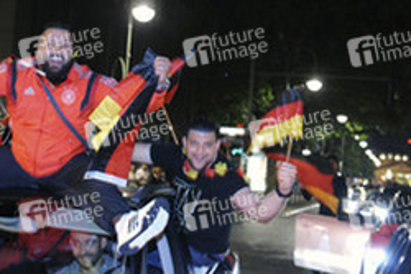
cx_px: 82
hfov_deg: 31.1
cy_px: 89
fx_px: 720
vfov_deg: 21.5
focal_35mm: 63
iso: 1600
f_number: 3.5
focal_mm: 35
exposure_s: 1/25
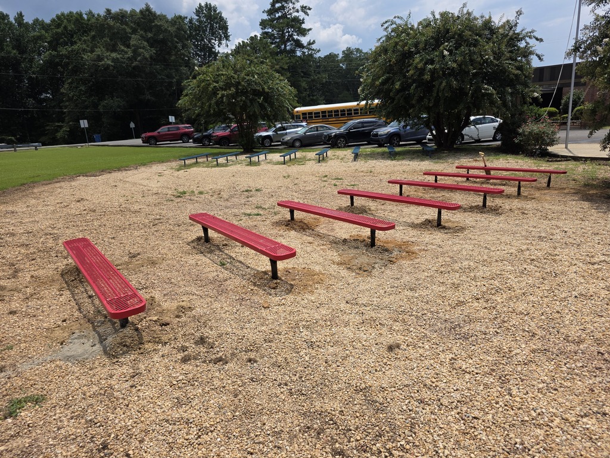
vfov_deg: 58.9
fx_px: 405
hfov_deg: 73.9
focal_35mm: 23
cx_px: 305
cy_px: 229
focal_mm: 6.3
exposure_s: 1/7944
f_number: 1.7
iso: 80
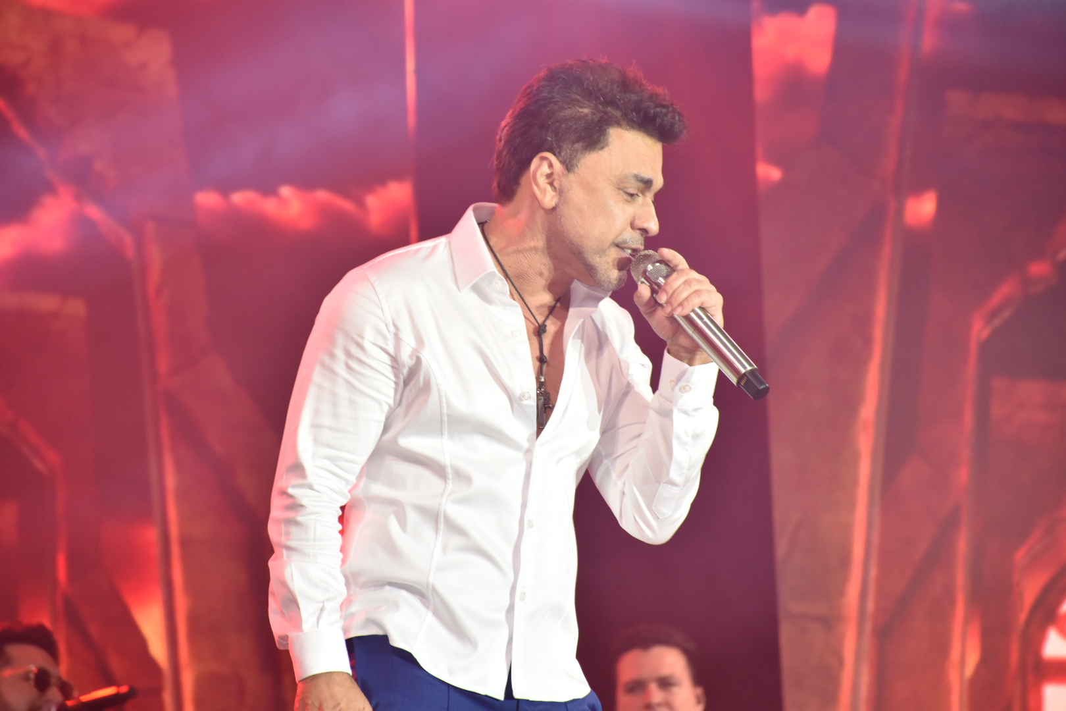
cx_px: 533
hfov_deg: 9.8
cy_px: 356
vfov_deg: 6.5
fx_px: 6218
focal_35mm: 210
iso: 800
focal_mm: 140
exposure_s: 1/100
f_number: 5.6
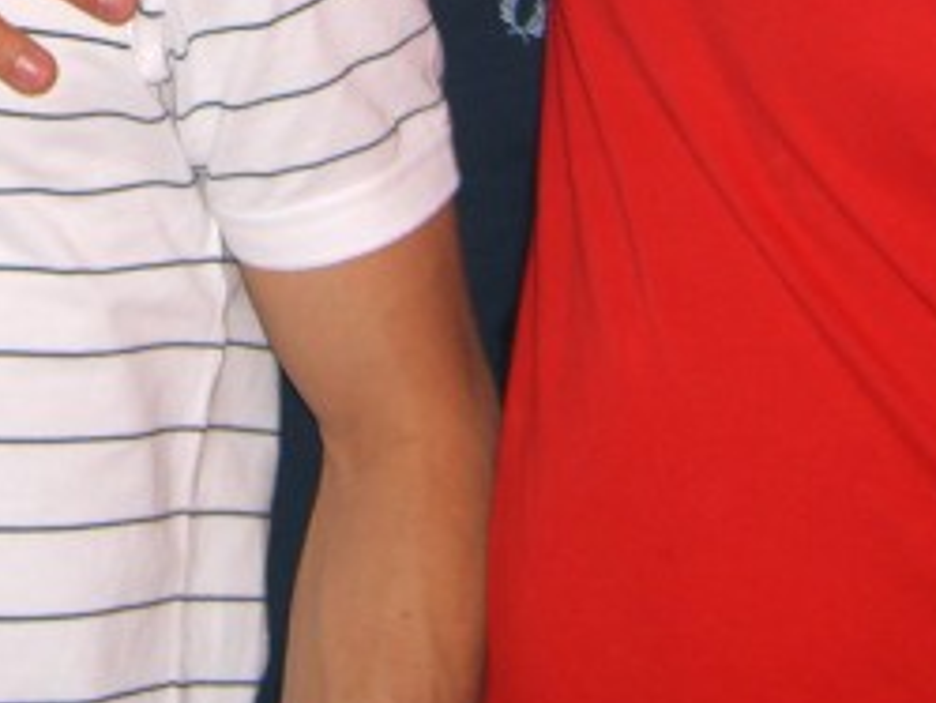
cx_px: 150
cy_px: -338
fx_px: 3300
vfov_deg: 11.7
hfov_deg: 16.0
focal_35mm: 122
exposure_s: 1/60
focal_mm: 7.9
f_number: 2.8
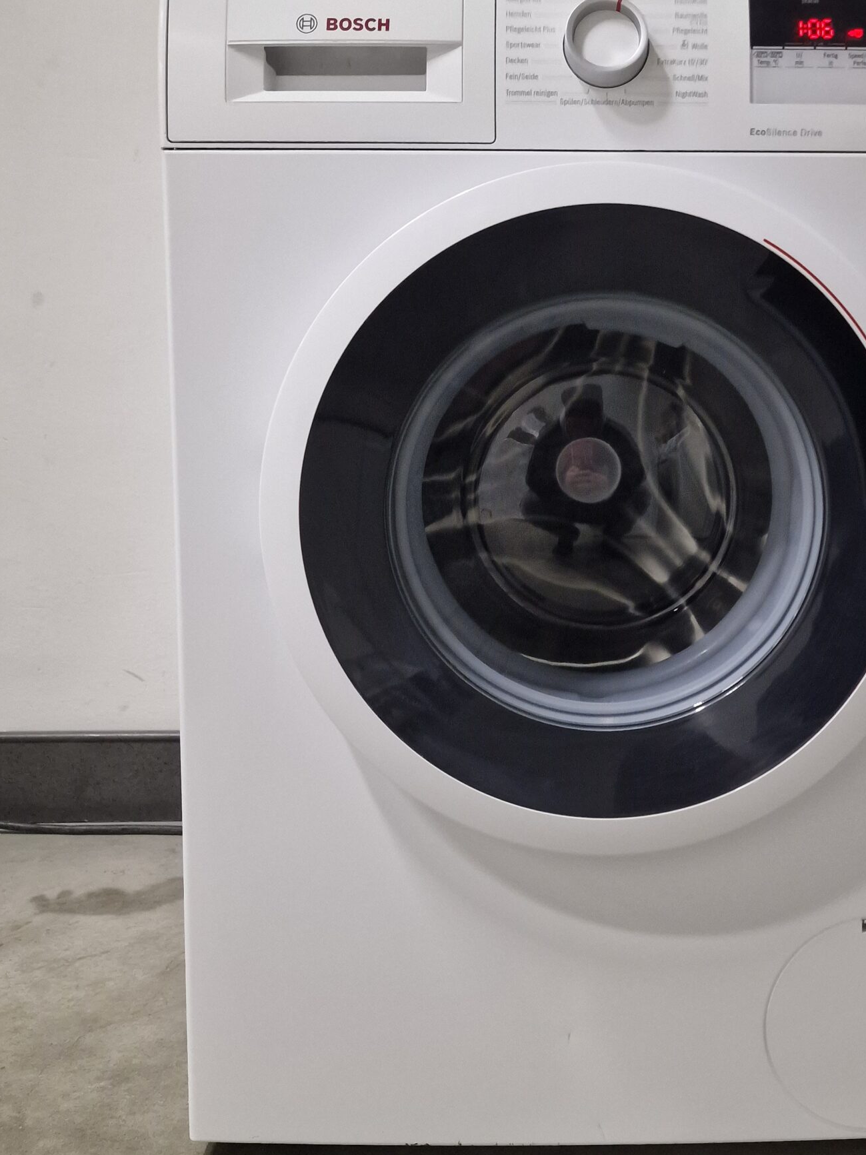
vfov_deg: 53.7
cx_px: 591
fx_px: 1134
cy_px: 490
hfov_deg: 41.2
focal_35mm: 34
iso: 500
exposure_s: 1/33
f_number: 1.8
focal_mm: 6.4
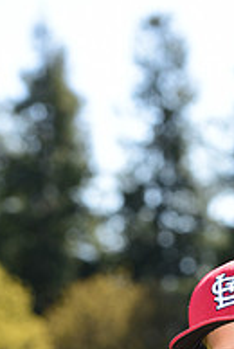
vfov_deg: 6.1
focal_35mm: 334
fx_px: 3245
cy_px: 484
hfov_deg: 4.1
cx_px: 282
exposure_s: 1/320
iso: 125
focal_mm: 112
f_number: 4.5
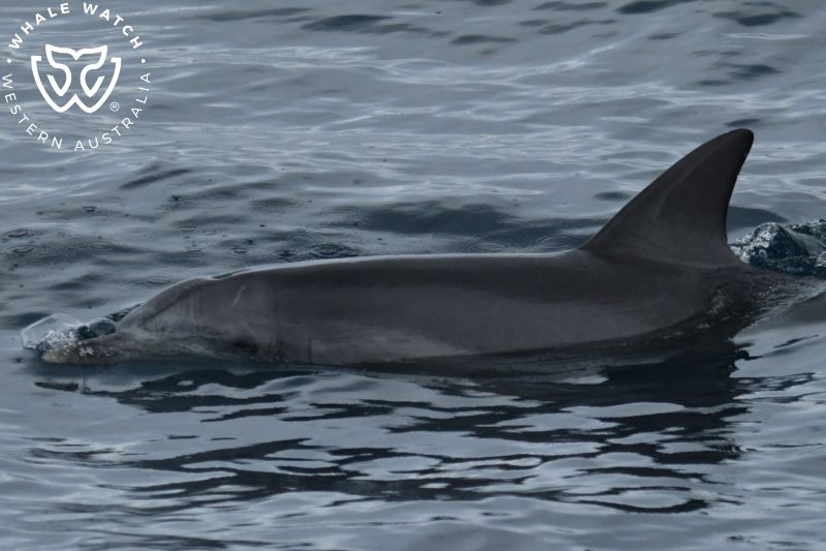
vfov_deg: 5.3
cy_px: 276
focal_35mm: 260
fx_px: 5964
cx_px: 413
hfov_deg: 7.9
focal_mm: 260
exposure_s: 1/8000
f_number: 5.6
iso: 1250
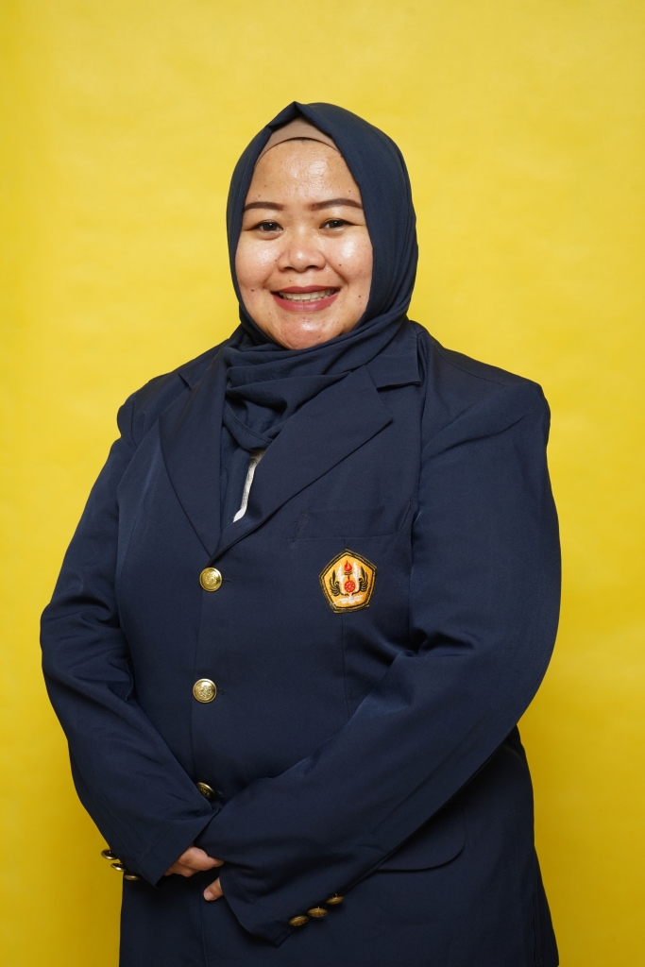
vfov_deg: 28.8
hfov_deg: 19.5
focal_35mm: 70
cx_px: 322
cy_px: 484
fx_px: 1880
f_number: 6.3
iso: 500
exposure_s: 1/160
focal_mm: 70
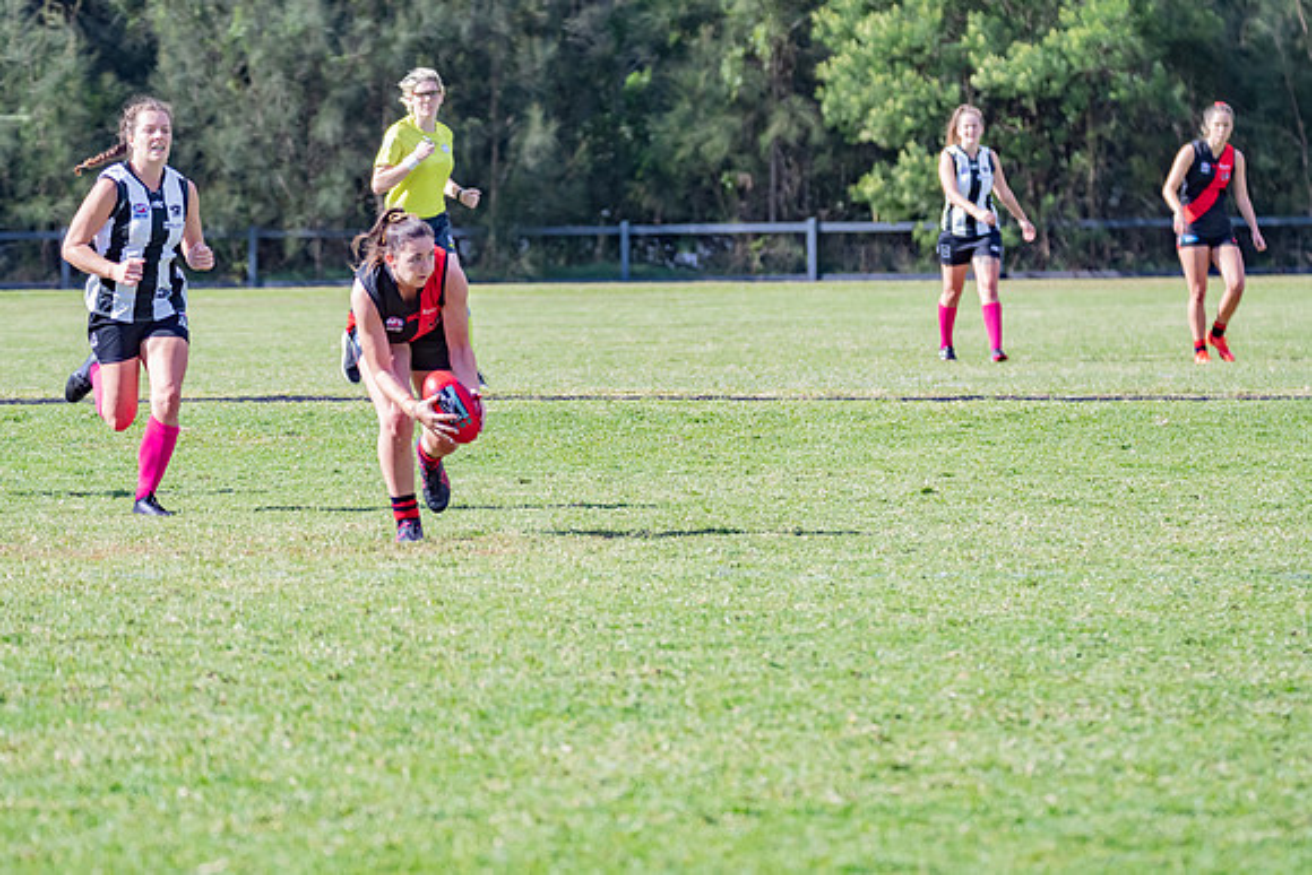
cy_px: 438
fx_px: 11573
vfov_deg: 4.3
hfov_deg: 6.5
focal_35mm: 317
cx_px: 656
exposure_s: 1/2000
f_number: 6.3
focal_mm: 210
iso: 800
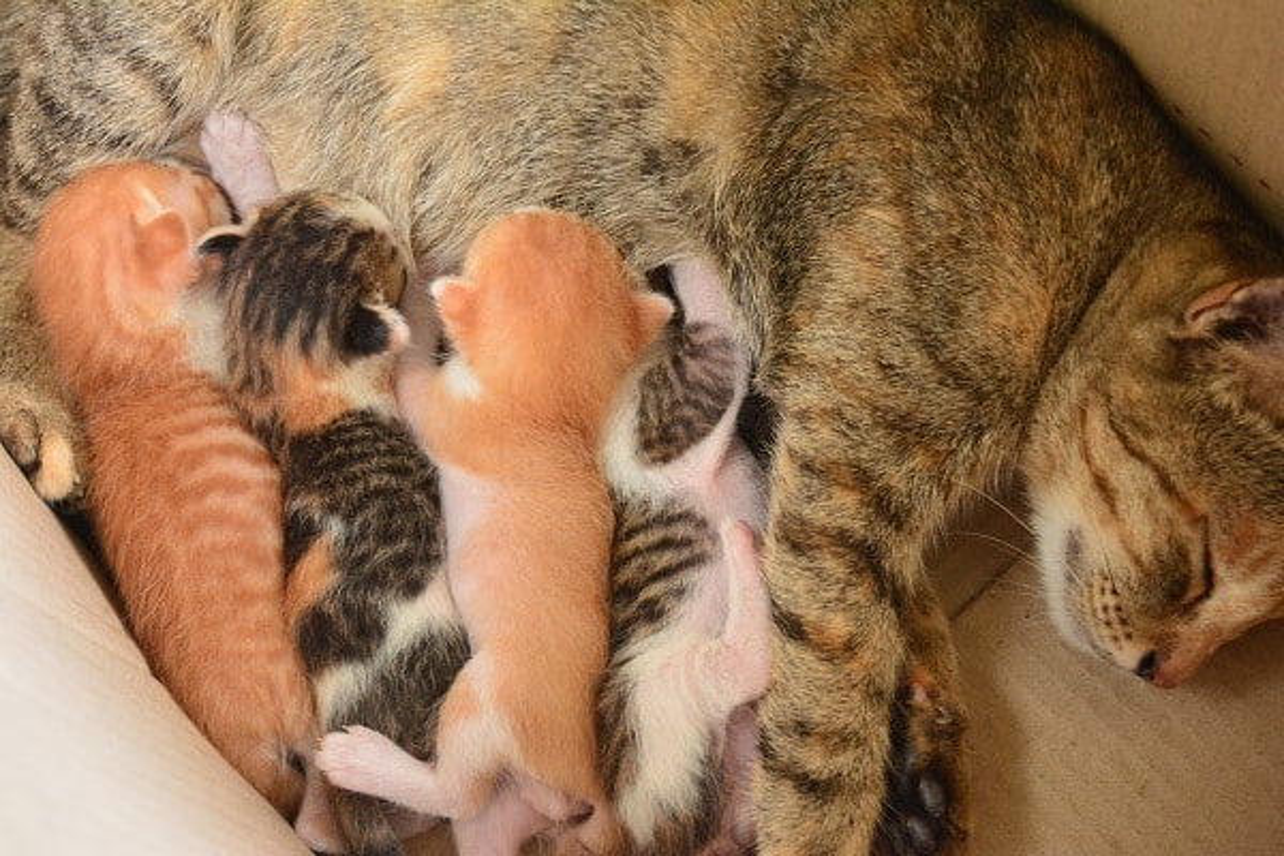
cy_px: 428
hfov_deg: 36.9
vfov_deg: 25.1
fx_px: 1926
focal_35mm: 54
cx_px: 642
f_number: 5
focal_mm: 36
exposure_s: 1/125
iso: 1000
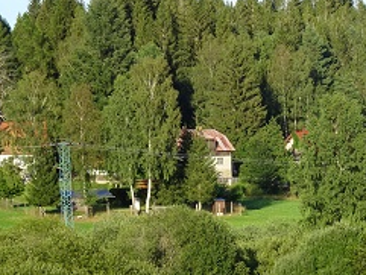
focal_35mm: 211
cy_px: 164
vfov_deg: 7.0
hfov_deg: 9.4
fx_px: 2232
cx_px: 263
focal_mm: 21.66
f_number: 5.6
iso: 80
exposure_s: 1/160
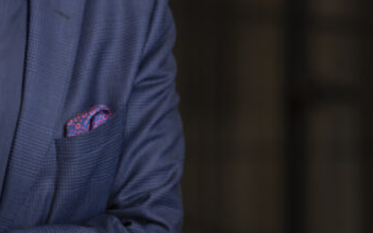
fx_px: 2562
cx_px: 72
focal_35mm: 252
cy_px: -4
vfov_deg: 5.2
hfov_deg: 8.3
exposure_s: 1/100
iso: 100
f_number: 1.8
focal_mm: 85
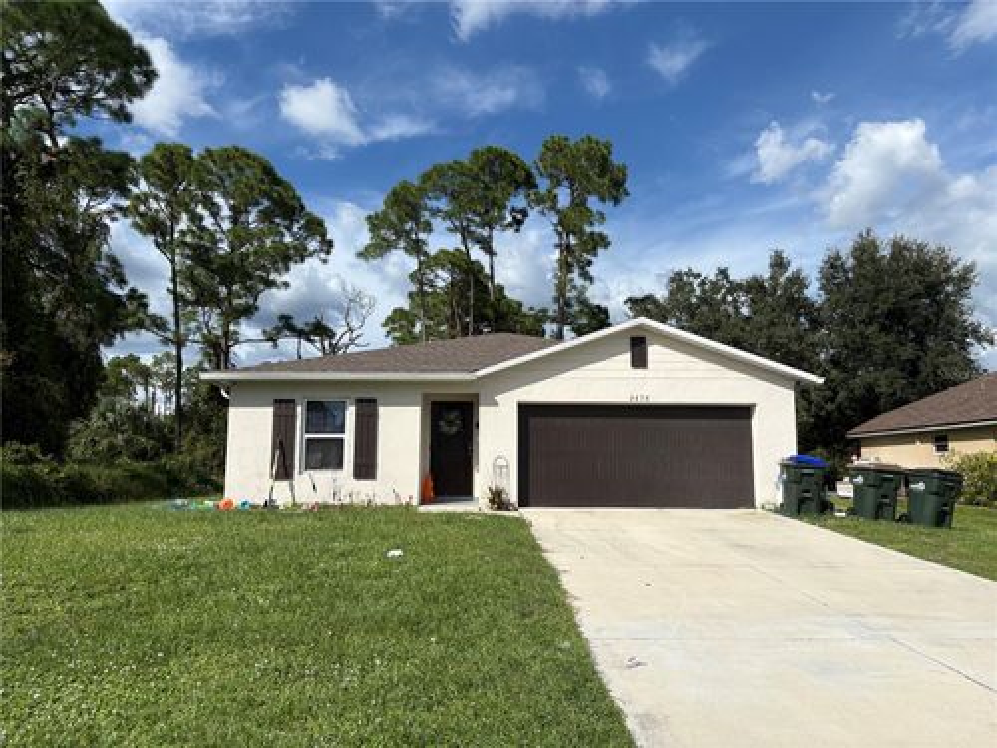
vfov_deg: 53.1
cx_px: 498
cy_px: 374
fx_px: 749
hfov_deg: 67.3
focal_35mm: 26
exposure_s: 1/5814
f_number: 1.6
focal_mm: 5.96
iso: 50
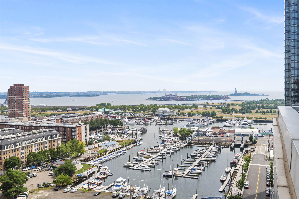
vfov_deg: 37.9
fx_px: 291
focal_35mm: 35
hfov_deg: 54.4
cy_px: 100
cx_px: 150
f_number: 18
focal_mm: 35
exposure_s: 1/400
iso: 400
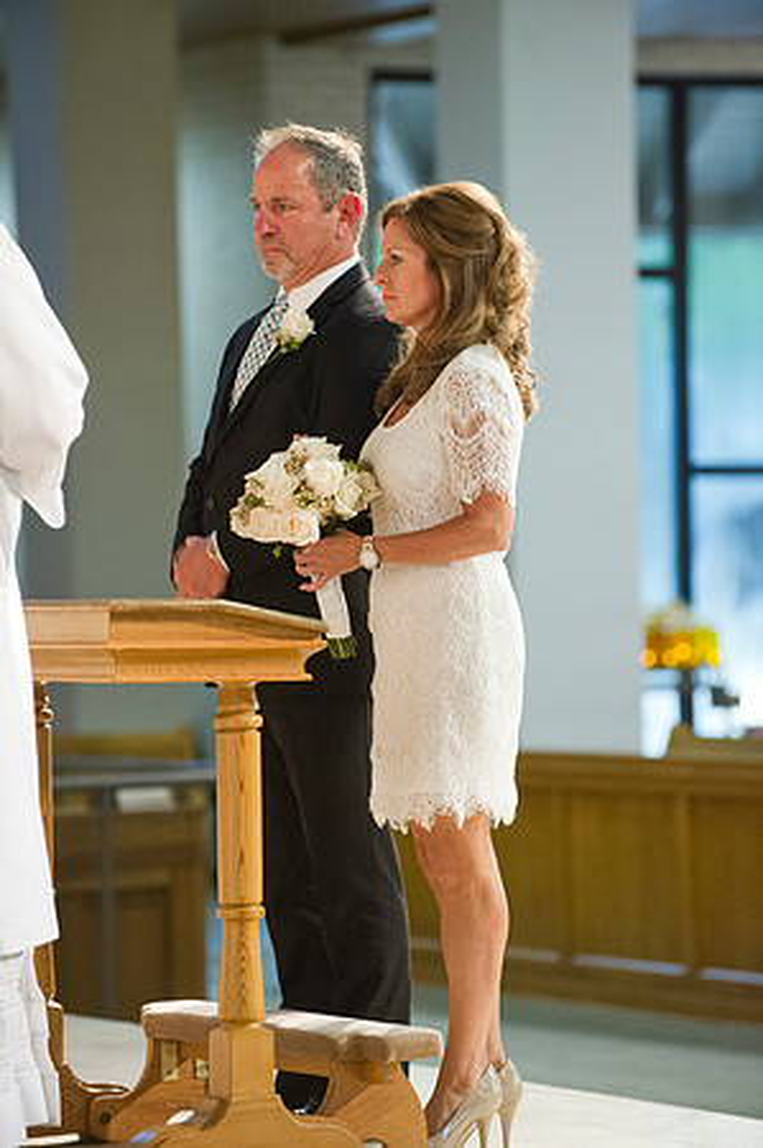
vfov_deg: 11.4
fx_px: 5735
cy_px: 574
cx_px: 382
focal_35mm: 180
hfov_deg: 7.6
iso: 5000
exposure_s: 1/160
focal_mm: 180
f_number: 3.2
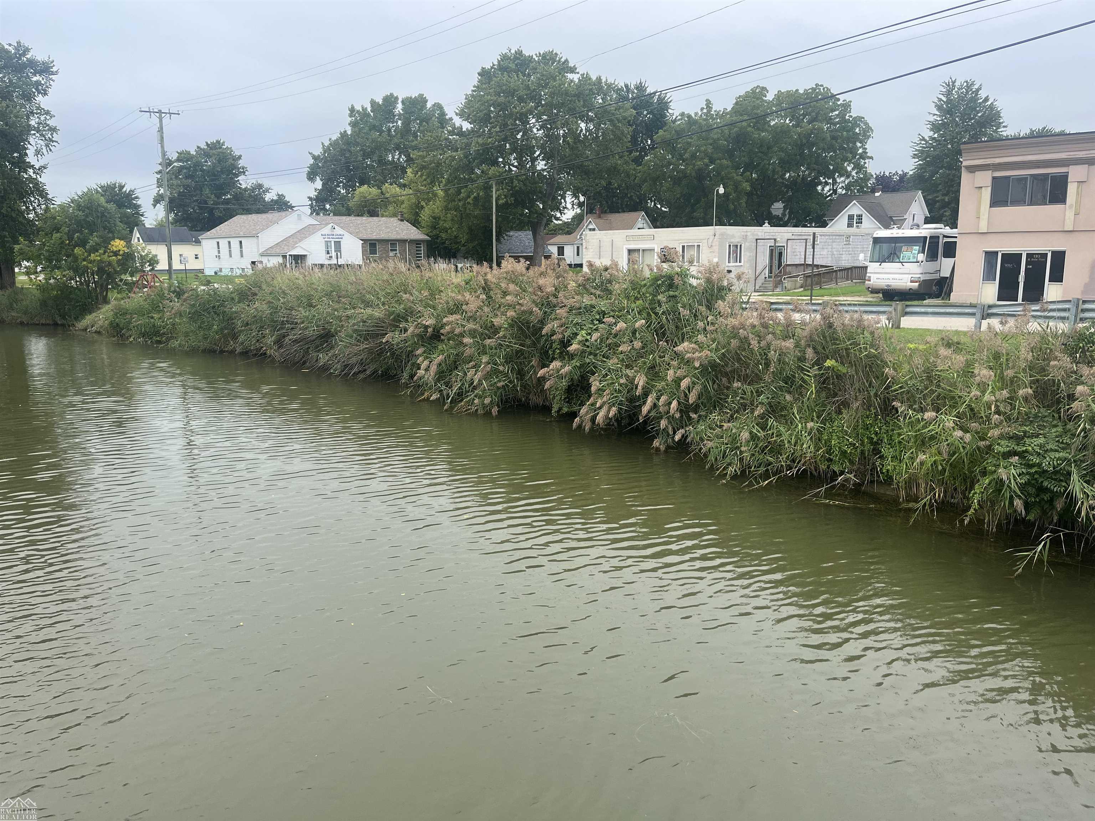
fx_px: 822
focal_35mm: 26
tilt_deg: -10.4
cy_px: 410
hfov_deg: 67.3
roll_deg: +1.3
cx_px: 548
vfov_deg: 53.1
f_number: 1.6
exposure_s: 1/1056
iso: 50
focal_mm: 5.1
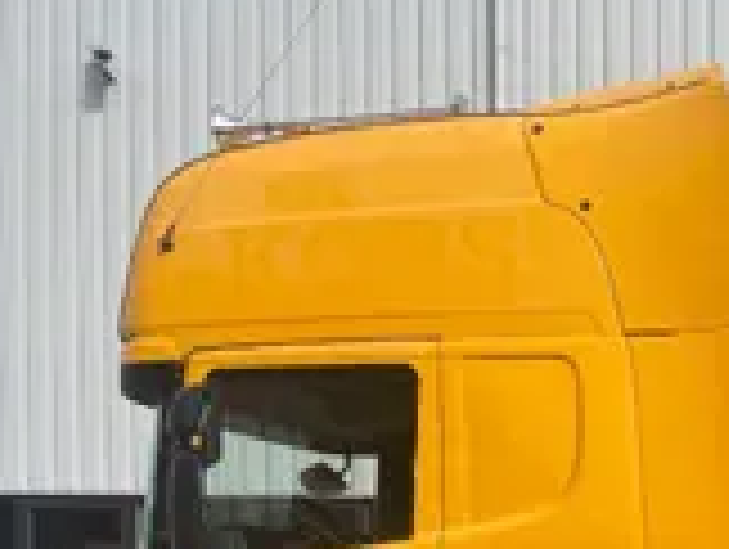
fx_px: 1624
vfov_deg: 17.9
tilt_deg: -1.3
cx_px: 986
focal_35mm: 77
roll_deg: +0.1
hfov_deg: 22.3
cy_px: 711
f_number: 1.6
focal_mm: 4.2
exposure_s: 1/3610
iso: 32
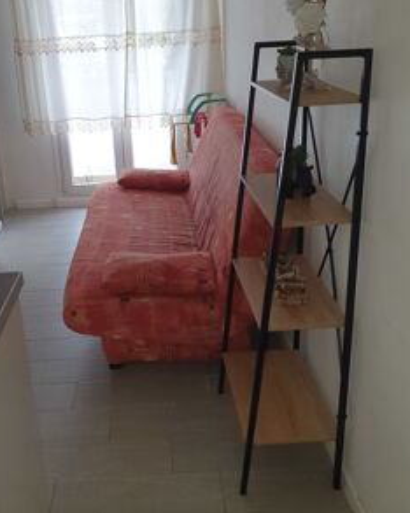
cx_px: 149
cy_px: 228
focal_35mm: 37
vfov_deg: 49.0
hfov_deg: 39.8
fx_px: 562
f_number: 2.4
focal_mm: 4.32
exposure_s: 1/60
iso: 64
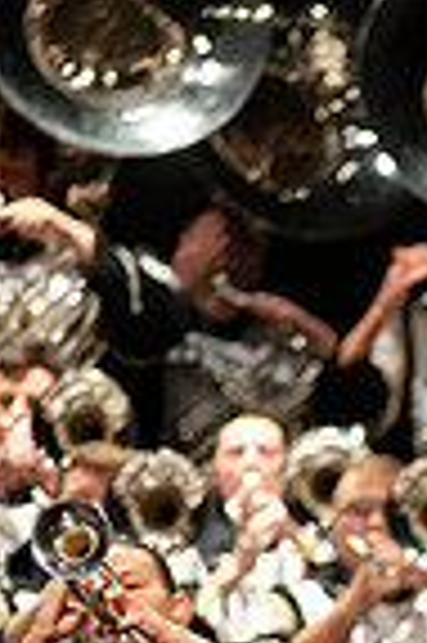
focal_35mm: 944
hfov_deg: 1.5
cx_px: 667
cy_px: 863
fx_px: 16835
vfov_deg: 2.2
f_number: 2.8
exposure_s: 1/500
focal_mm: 300
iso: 3200
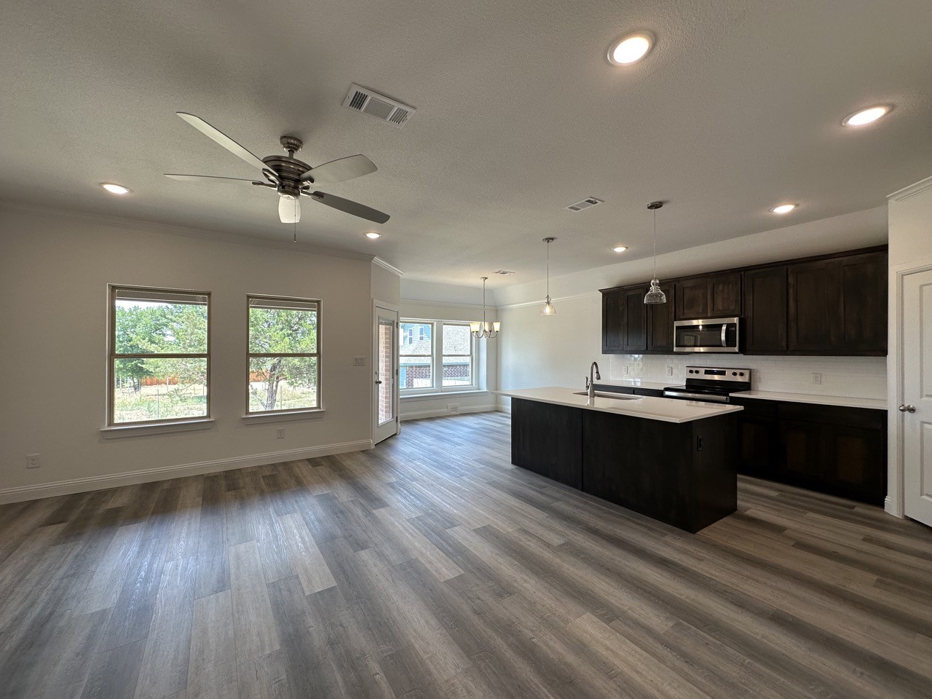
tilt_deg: +0.2
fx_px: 377
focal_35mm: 14
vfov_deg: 85.7
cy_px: 350
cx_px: 466
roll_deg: -0.6
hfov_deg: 102.1
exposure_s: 1/120
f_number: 2.2
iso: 40
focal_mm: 2.22
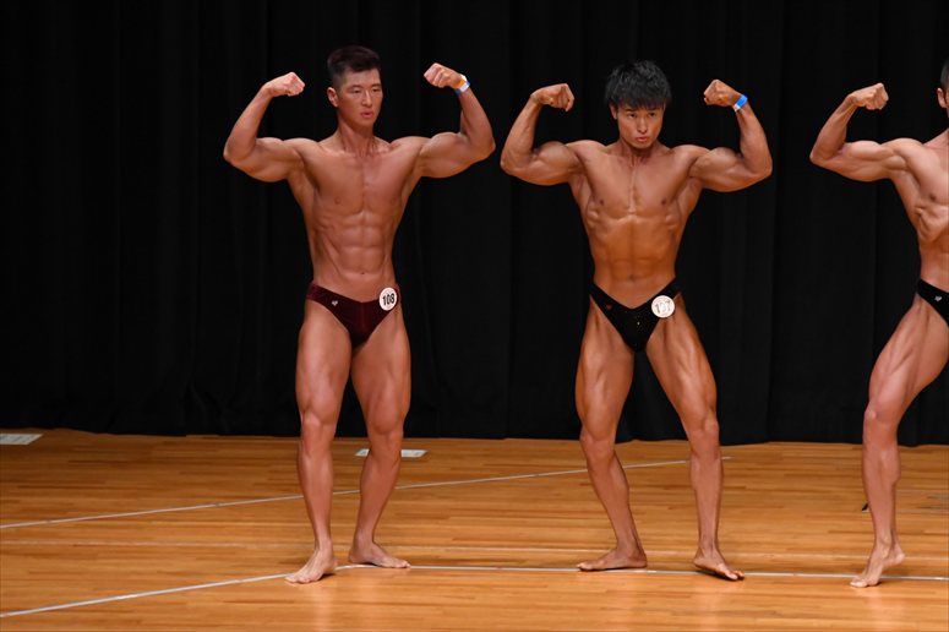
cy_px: 316
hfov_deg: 7.6
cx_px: 474
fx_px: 7114
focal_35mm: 270
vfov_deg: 5.1
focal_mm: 180
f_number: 5.6
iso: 3200
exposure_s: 1/400
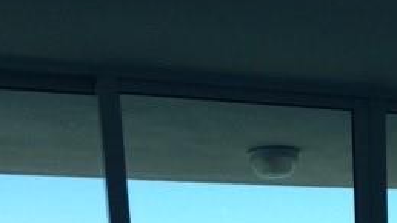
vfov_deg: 12.6
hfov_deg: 25.5
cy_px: 477
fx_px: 852
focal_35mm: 81
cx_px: 343
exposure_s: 1/1172
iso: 32
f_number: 2.2
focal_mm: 4.12
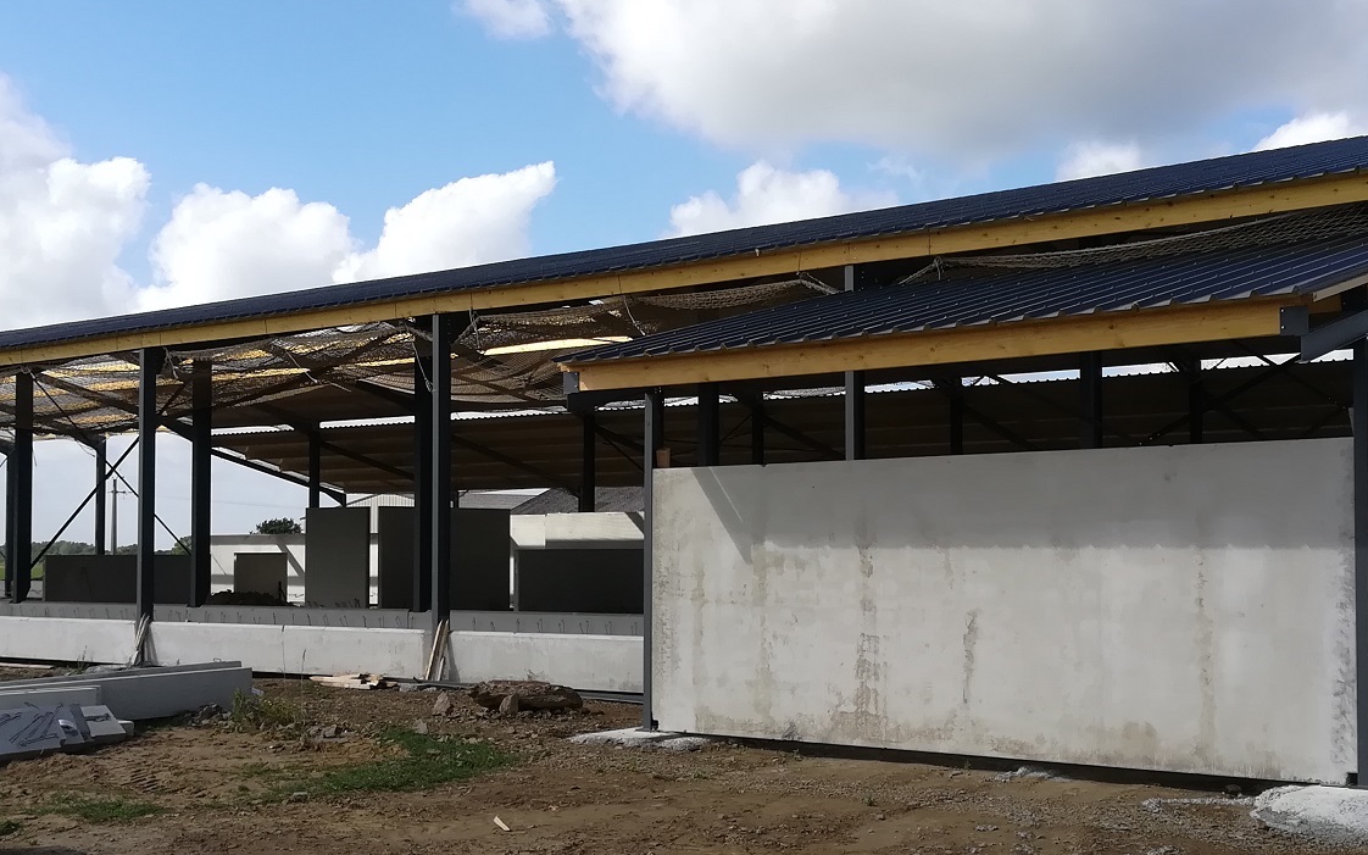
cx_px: 753
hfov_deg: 44.3
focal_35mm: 45
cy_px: 476
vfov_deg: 28.6
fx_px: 1678
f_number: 2.2
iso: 50
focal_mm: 3.83
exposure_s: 1/1098
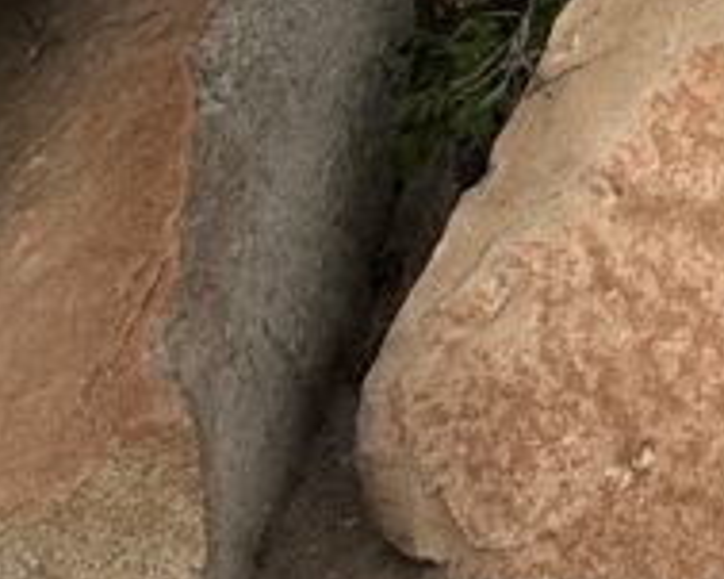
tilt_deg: -2.5
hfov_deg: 16.0
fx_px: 1585
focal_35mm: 74
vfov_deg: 13.9
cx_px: 1640
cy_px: -847
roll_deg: +1.0
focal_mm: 2.22
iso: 50
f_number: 2.2
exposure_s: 1/198
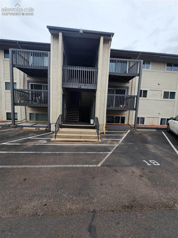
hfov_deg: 89.9
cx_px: 89
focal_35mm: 13
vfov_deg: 106.2
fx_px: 89
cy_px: 119
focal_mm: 2.2
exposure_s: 1/1493
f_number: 2.2
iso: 50
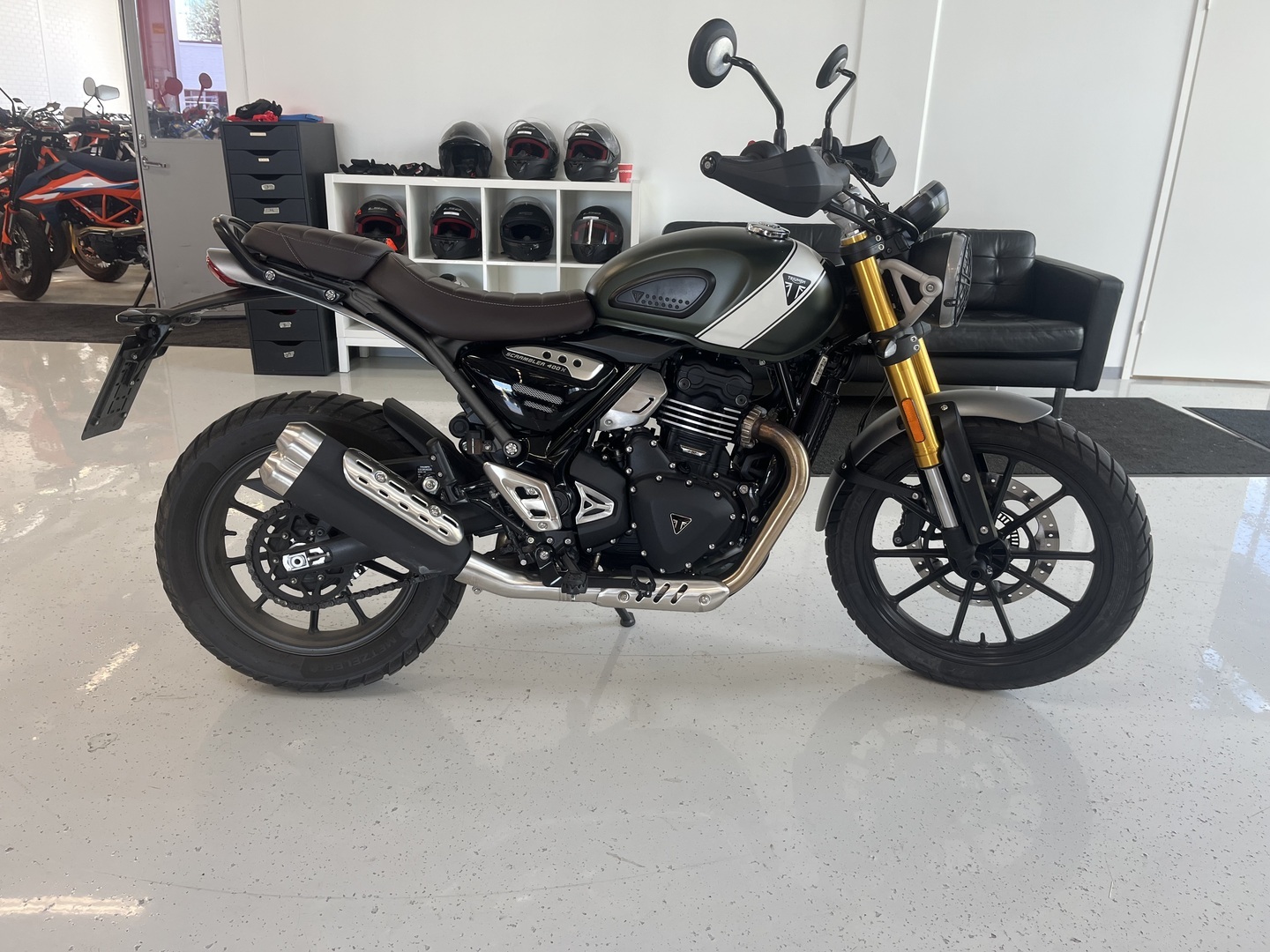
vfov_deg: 53.1
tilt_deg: -19.8
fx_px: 954
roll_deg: -2.4
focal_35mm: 26
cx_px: 635
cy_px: 476
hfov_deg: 67.3
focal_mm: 5.1
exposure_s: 1/100
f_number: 1.6
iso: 50
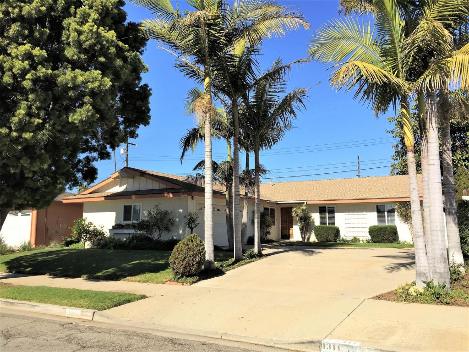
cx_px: 234
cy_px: 176
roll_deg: -0.4
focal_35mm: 29
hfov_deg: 61.7
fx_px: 393
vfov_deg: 48.2
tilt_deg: +7.3
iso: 32
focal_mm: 4.15
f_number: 2.2
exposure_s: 1/1980
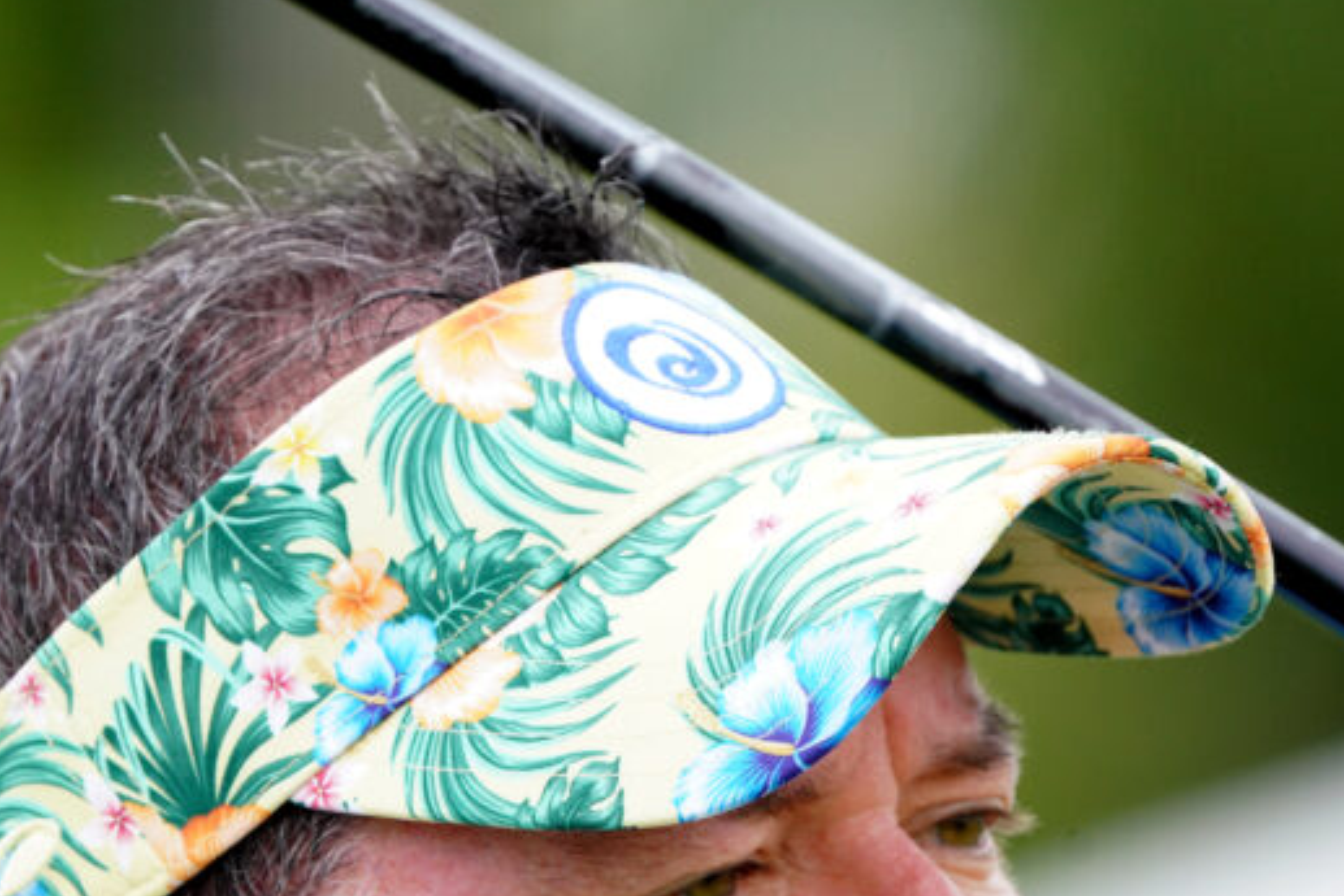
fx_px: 44362
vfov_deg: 1.2
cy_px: 812
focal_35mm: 1188
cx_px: 686
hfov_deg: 1.7
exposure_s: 1/640
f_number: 7.1
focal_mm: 600
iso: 1250
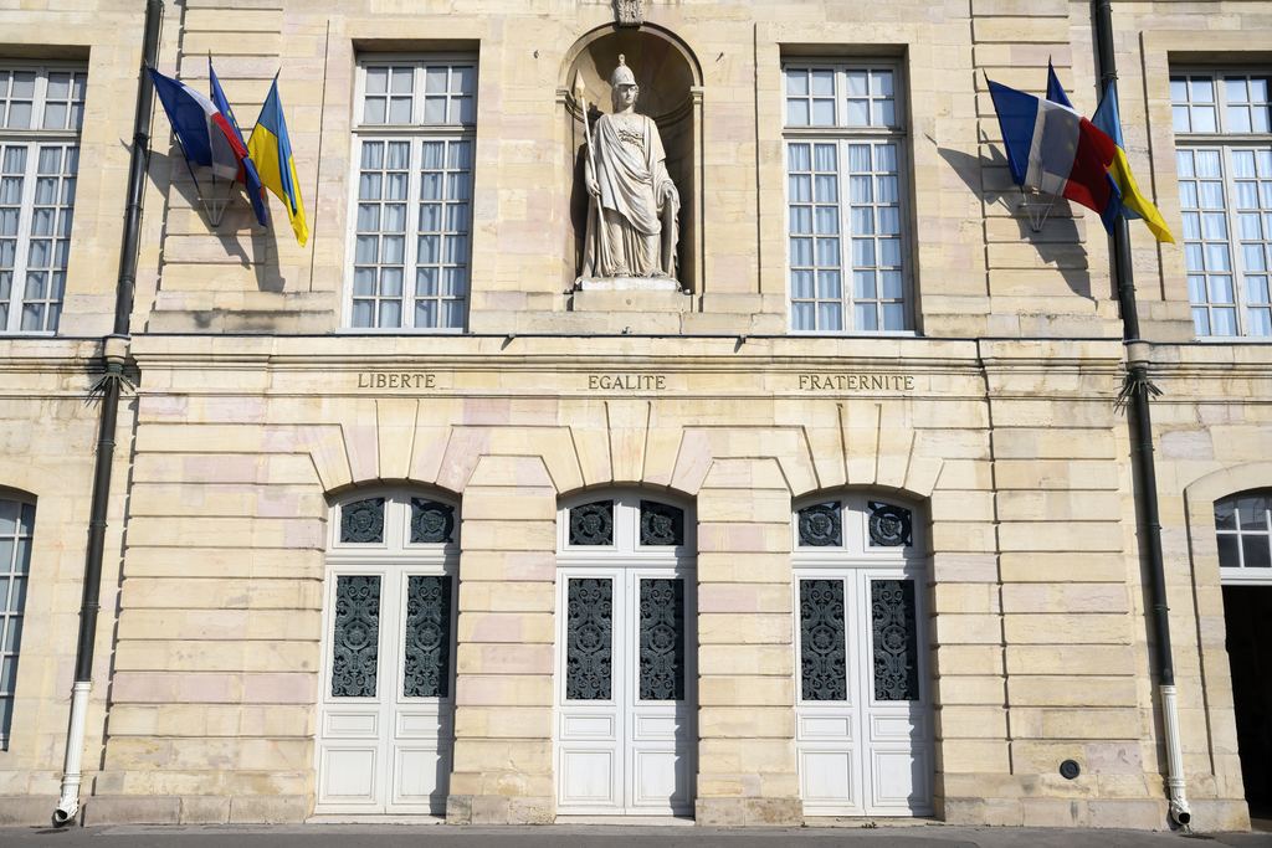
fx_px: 1237
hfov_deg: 54.4
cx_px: 636
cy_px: 424
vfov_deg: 37.9
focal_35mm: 35
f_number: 11
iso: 100
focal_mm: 35
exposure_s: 1/800
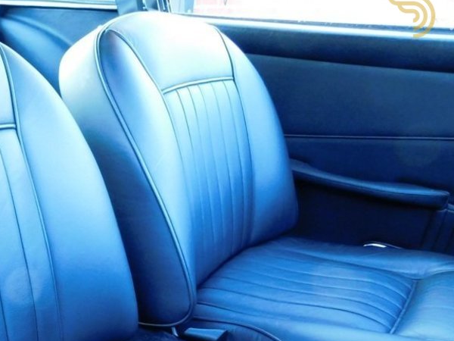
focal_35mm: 46
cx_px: 54
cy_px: 327
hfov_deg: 38.7
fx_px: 603
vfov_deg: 29.8
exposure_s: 1/25
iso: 400
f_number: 3
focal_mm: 4
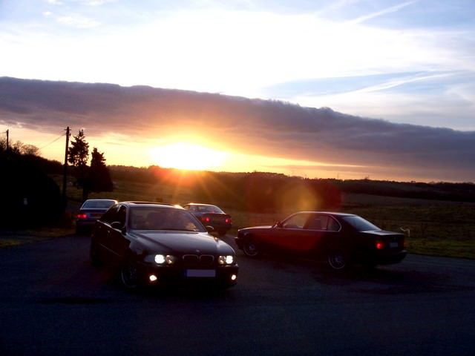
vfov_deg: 40.7
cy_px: 178
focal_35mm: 35
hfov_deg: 52.6
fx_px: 480
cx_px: 238
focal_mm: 6
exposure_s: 1/250
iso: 80
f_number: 4
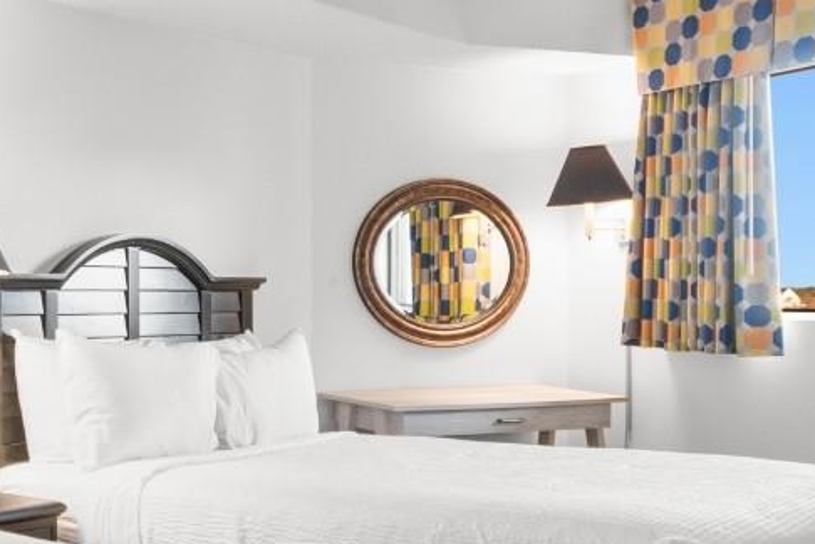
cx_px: 10
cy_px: 275
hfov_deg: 35.9
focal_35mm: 50
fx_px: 1132
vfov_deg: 27.0
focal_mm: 10
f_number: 4.5
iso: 100
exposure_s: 1.6
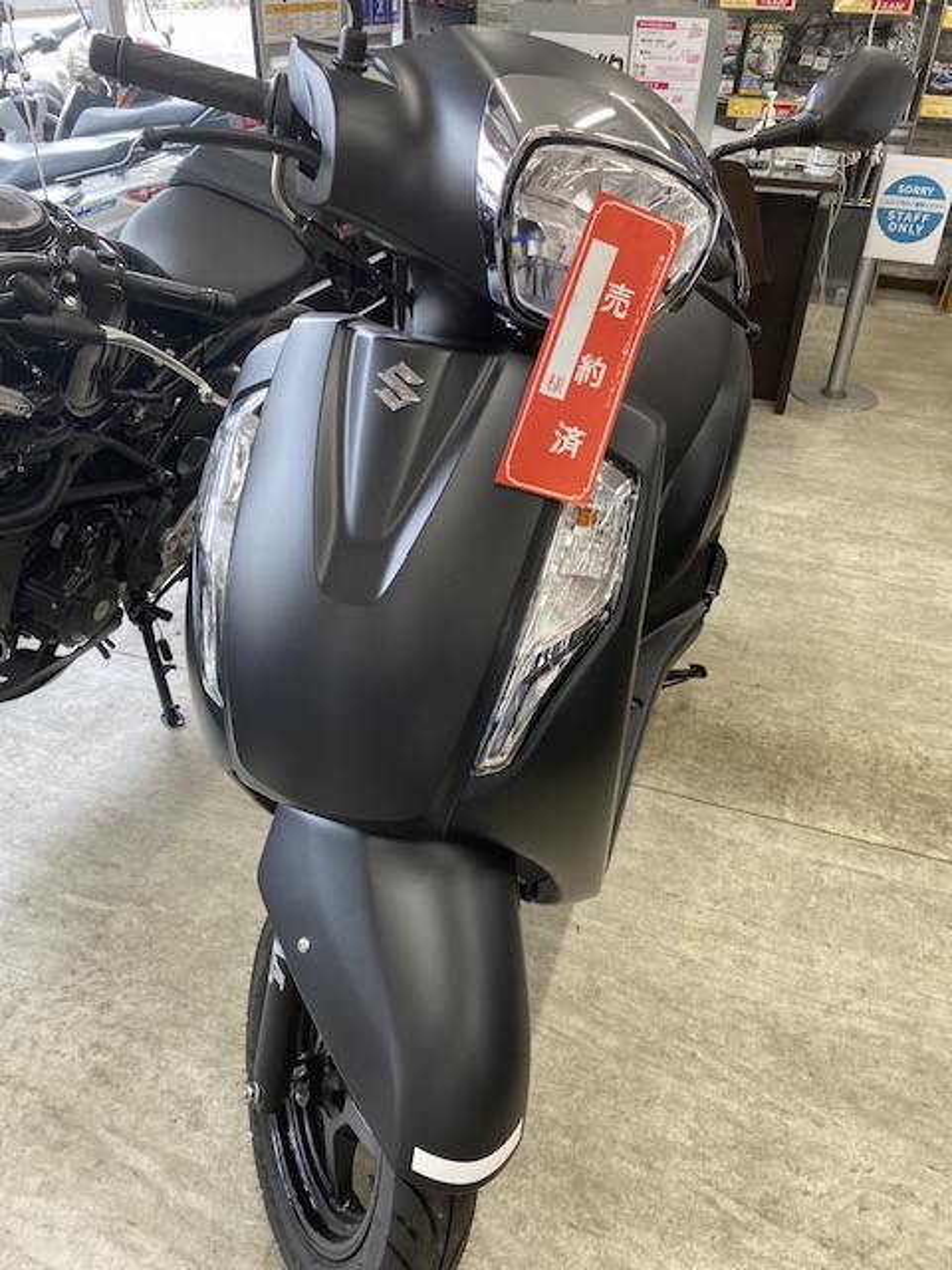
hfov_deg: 53.1
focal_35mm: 26
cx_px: 476
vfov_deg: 67.3
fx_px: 953
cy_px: 635
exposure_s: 1/121
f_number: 1.8
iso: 80
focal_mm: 4.25
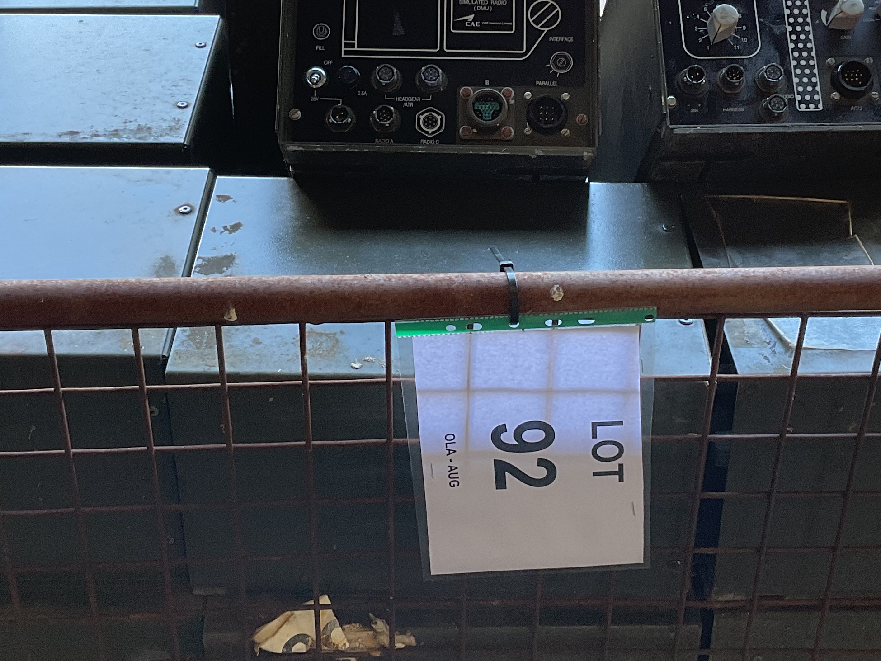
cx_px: 440
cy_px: 237
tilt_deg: -33.5
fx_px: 1527
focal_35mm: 60
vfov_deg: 24.3
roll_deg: -1.7
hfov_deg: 32.2
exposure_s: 1/120
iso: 50
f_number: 1.8
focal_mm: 3
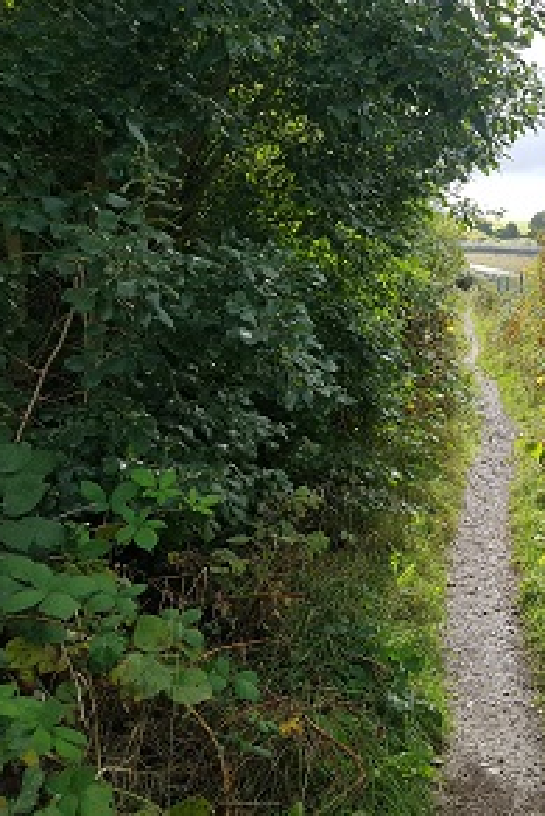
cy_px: 414
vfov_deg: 51.9
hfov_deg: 33.6
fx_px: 839
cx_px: 514
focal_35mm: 37
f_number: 1.7
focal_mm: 4.2
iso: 50
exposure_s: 1/938
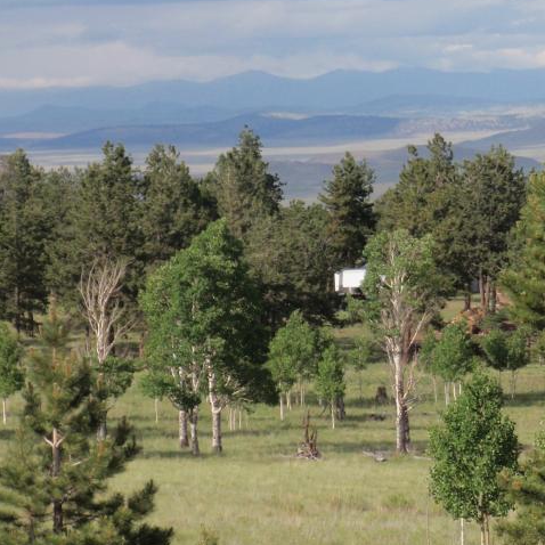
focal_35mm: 193
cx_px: 454
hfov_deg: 9.0
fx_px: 3438
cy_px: 238
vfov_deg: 9.1
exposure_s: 1/320
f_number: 5.1
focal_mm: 18.2
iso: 64
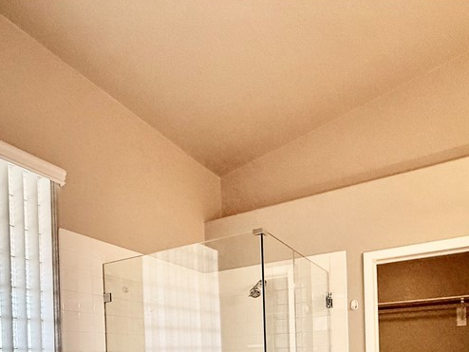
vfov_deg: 41.4
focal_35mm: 29
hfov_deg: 61.4
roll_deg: +1.7
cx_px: 205
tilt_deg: +0.0
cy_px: 359
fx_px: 393
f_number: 2.2
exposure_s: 1/120
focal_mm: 2.22
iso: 400
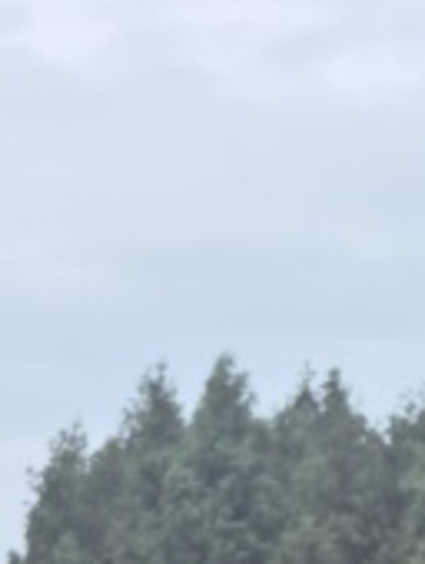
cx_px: -415
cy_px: 1057
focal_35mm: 169
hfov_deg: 8.4
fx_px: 2760
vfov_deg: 10.8
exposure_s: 1/3367
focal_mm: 5.75
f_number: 2
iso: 50
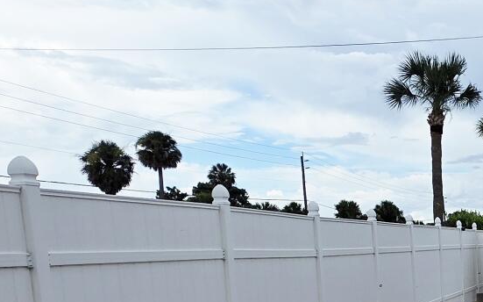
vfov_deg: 24.5
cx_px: 614
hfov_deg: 31.8
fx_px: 658
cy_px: 307
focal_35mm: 50
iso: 40
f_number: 1.9
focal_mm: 2.2
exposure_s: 1/1667
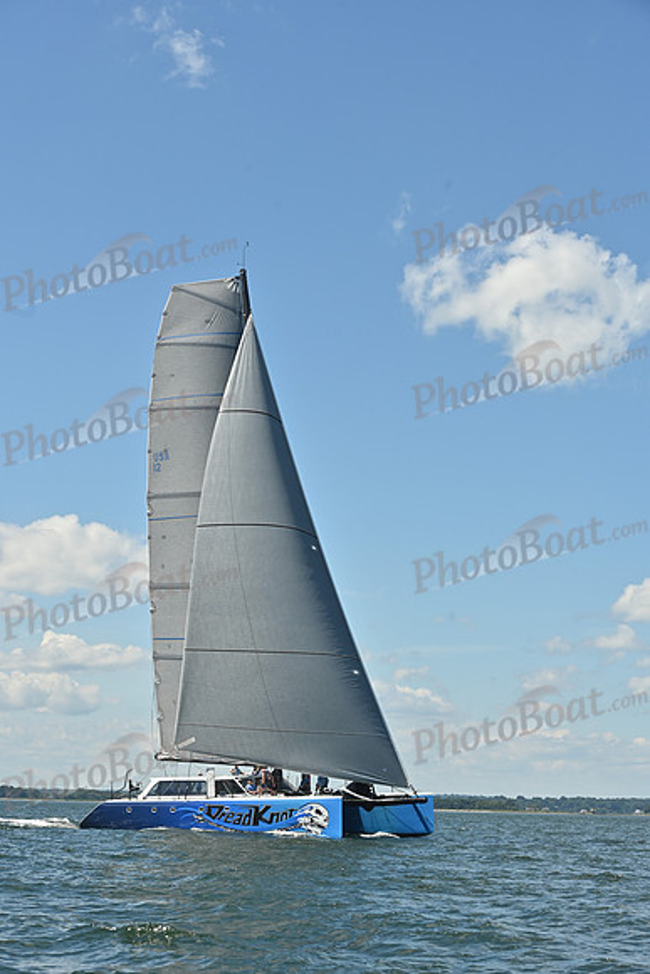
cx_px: 325
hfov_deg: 19.5
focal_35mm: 70
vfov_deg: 28.8
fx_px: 1895
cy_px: 487
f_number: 10
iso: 250
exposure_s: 1/1000
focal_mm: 70
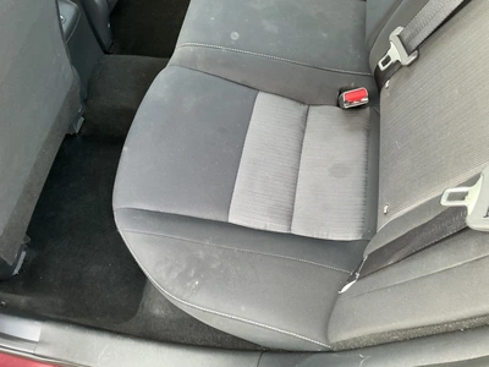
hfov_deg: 63.4
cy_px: 184
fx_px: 396
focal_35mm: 28
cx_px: 244
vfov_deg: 49.7
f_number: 1.8
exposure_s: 1/60
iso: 125
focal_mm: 3
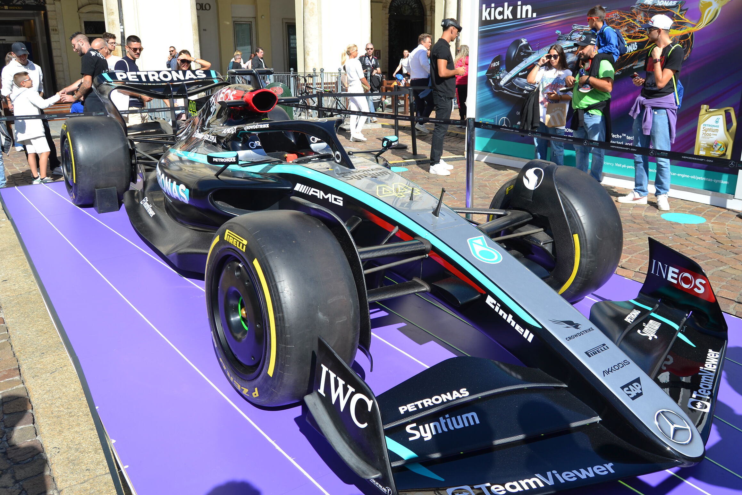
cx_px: 379
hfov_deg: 65.5
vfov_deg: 46.4
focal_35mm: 28
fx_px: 577
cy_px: 244
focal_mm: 18
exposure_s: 1/250
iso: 100
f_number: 8
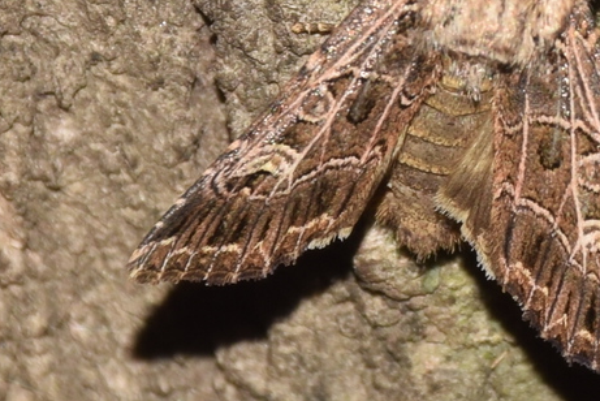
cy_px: 72
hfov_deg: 4.7
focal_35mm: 437
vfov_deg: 3.1
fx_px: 7288
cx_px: 475
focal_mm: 140
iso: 100
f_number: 13
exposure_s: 1/160
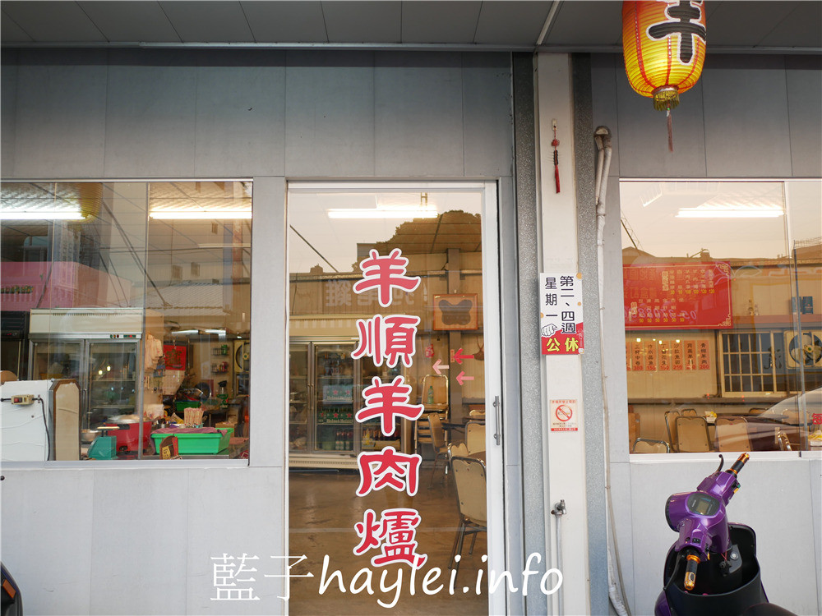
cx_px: 411
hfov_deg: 60.0
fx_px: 712
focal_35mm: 30
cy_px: 308
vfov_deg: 46.8
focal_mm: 15
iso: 200
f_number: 2
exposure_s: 1/160
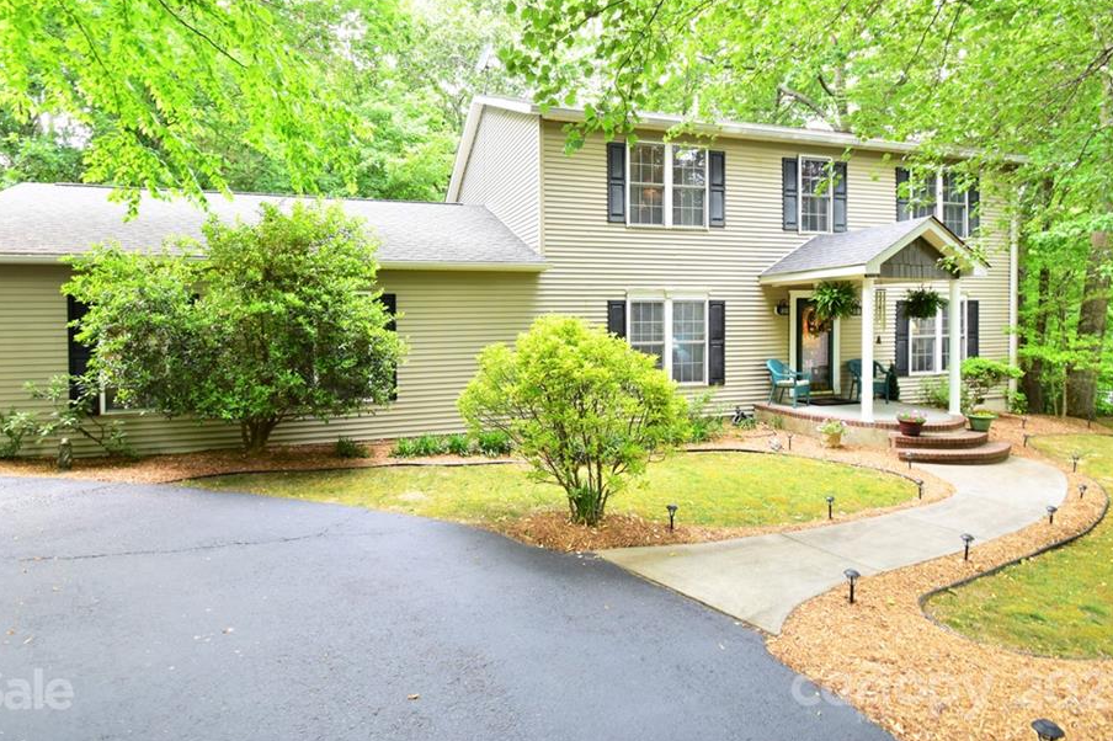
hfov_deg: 93.0
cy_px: 326
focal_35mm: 17
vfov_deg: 70.1
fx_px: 525
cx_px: 506
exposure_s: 1/15
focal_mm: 10
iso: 640
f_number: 6.3
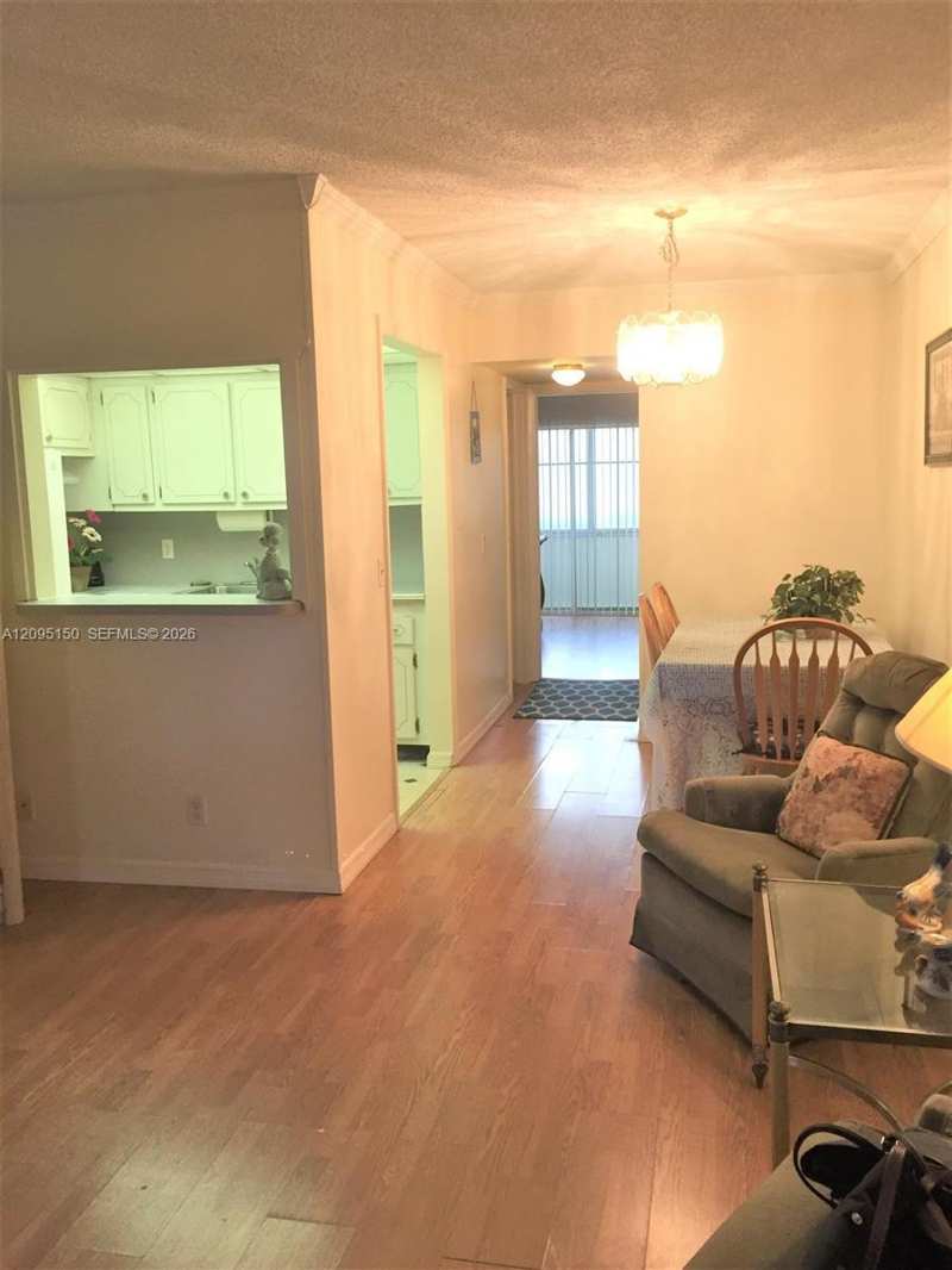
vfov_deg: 61.6
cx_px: 476
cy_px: 635
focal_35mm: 29
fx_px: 1063
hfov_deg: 48.2
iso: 50
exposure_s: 1/30
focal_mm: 4.15
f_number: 2.2
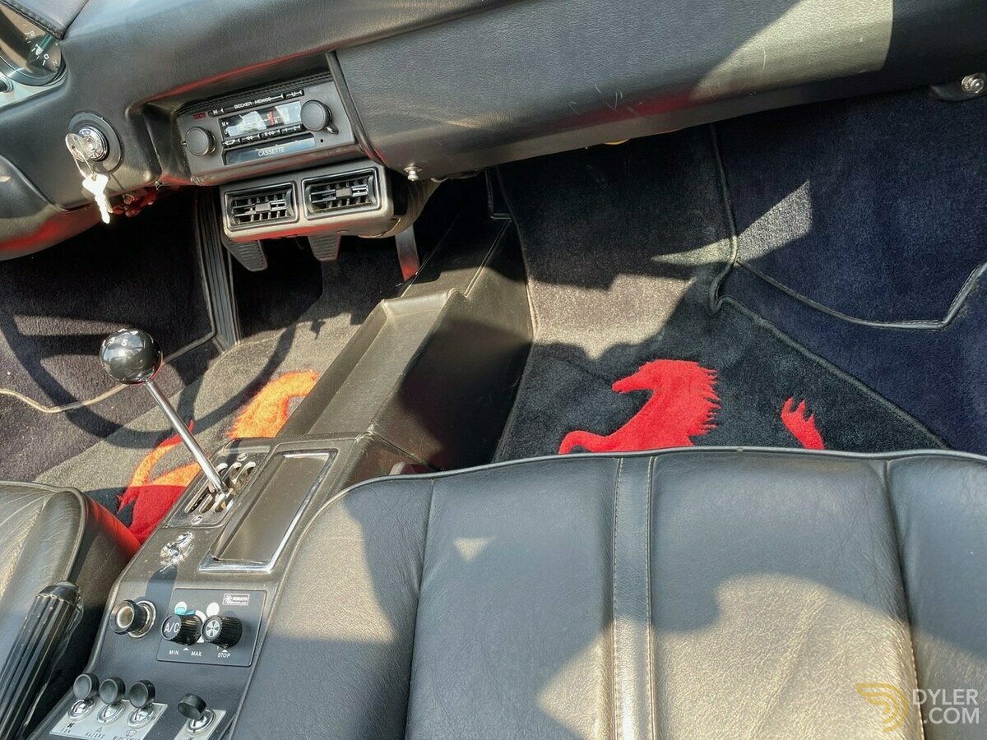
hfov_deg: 67.3
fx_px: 741
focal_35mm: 26
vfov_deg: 53.1
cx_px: 494
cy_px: 370
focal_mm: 4.2
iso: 32
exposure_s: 1/139
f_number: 1.6
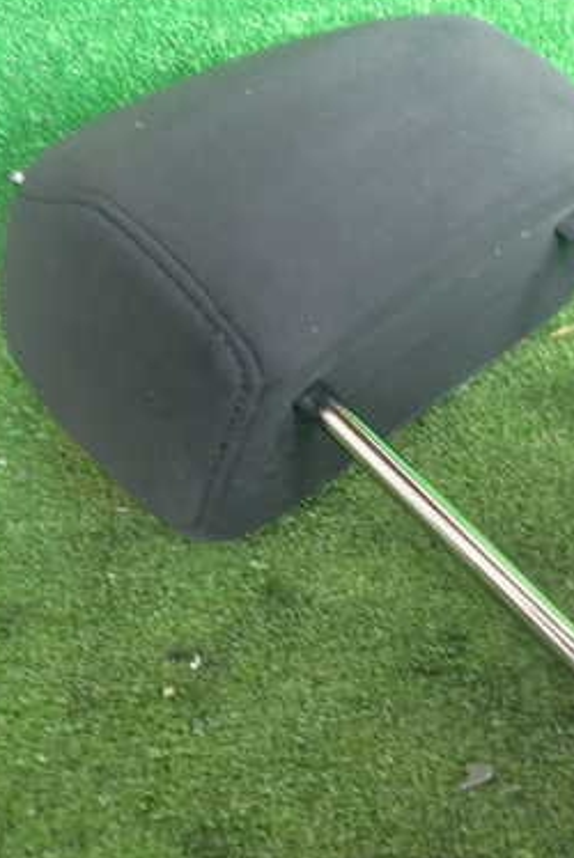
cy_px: 372
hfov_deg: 26.6
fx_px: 1194
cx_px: 439
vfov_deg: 39.5
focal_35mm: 50
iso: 250
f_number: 2.3
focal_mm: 5.4
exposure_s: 1/30
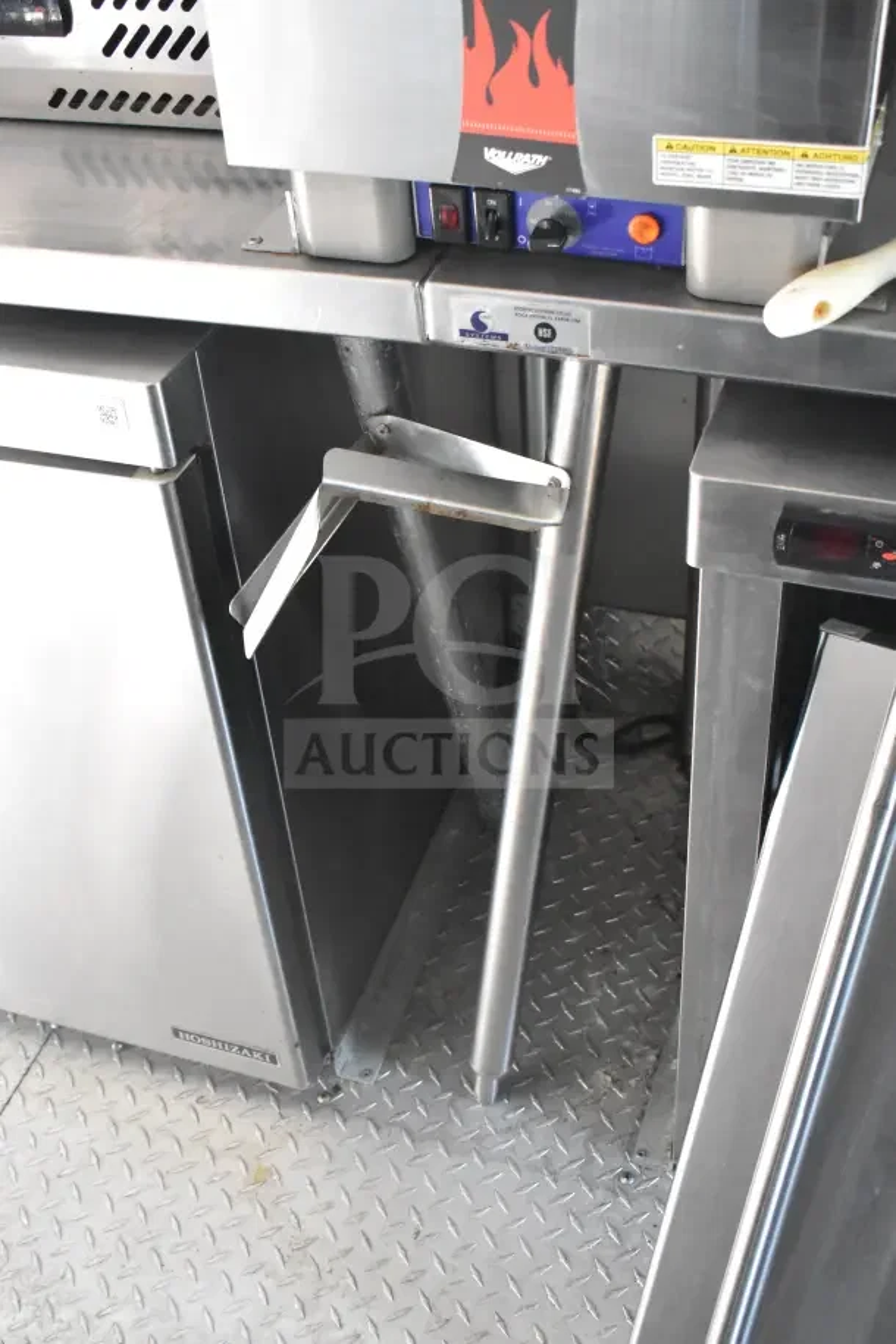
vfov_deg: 47.9
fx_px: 1512
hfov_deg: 33.0
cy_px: 672
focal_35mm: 40
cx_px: 448
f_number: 5.6
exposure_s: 1/125
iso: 6400
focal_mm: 27
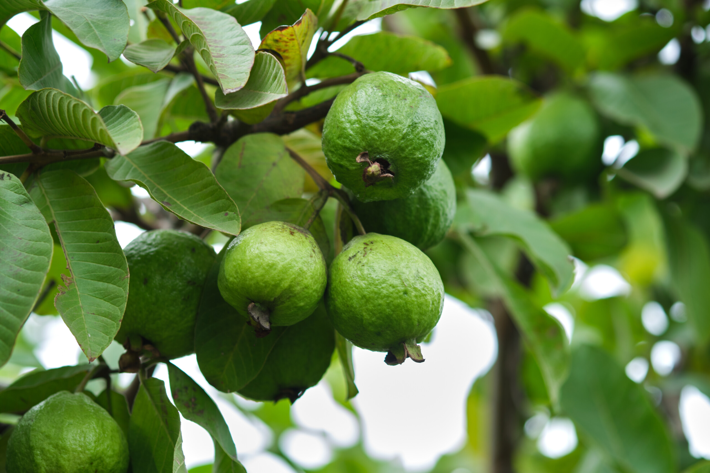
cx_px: 355
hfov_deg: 22.6
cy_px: 236
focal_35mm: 90
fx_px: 1775
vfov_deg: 15.2
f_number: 2.8
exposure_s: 1/250
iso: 80
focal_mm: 60
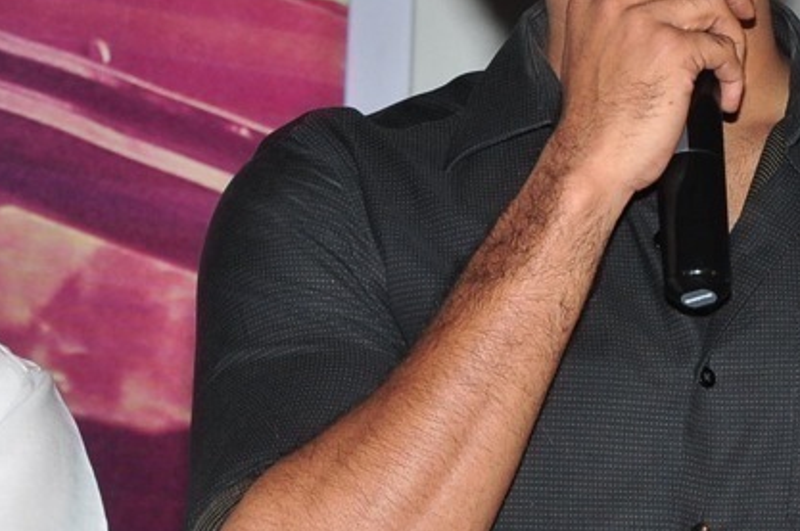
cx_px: 345
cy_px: 175
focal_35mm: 423
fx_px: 9389
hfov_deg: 4.9
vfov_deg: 3.2
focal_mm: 98
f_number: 8
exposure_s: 1/125
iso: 500
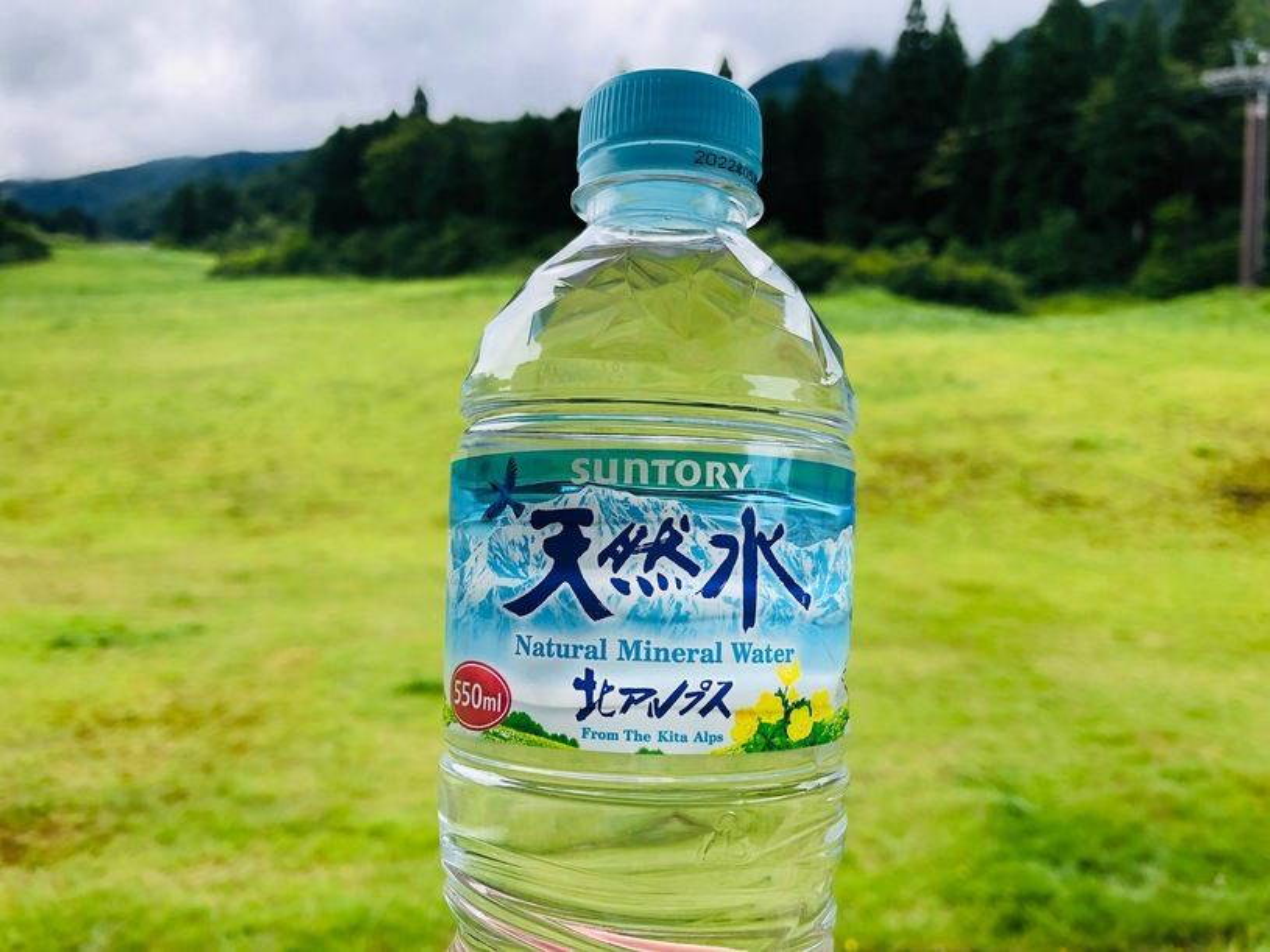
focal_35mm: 28
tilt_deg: -4.7
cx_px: 635
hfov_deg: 63.5
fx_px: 1027
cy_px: 476
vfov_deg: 49.7
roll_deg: +0.7
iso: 20
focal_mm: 4
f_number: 1.8
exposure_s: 1/527
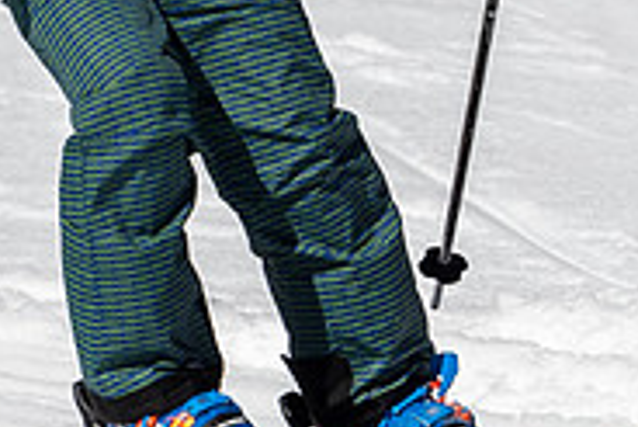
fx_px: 41129
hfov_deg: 0.9
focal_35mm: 2319
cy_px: -69
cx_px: 188
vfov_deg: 0.6
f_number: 8
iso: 200
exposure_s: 1/2000
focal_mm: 400
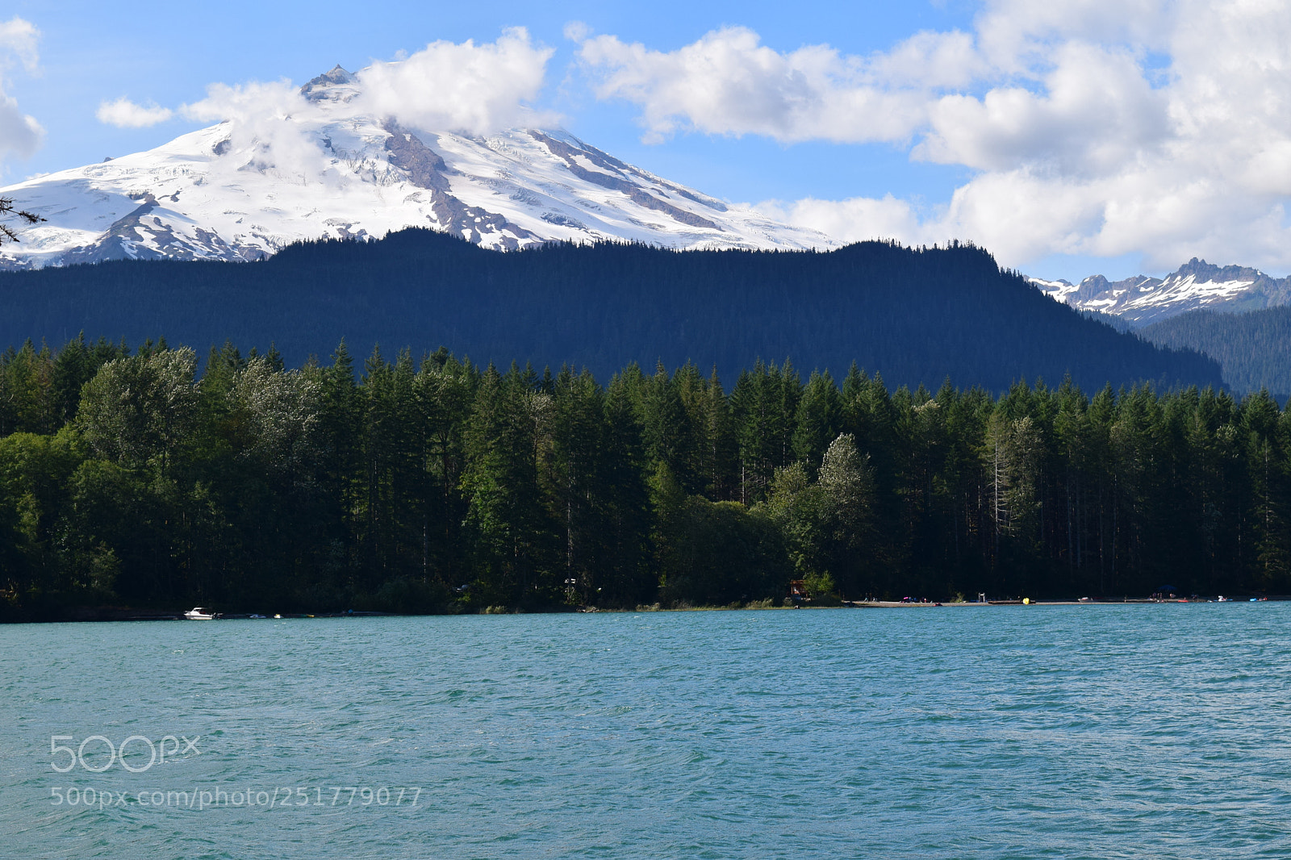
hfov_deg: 24.6
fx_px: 2958
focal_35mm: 82
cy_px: 430
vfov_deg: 16.5
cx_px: 646
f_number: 11
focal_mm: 55
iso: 360
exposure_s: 1/500
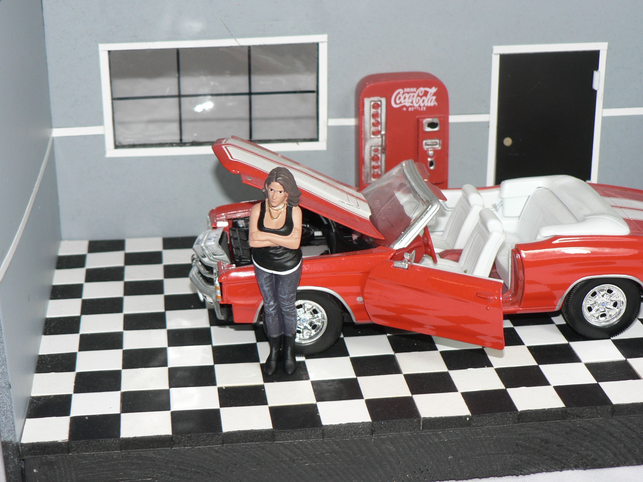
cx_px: 322
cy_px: 241
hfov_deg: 28.6
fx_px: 1263
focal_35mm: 68
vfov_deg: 21.6
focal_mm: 11.4
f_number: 3.2
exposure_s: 1/60
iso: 80
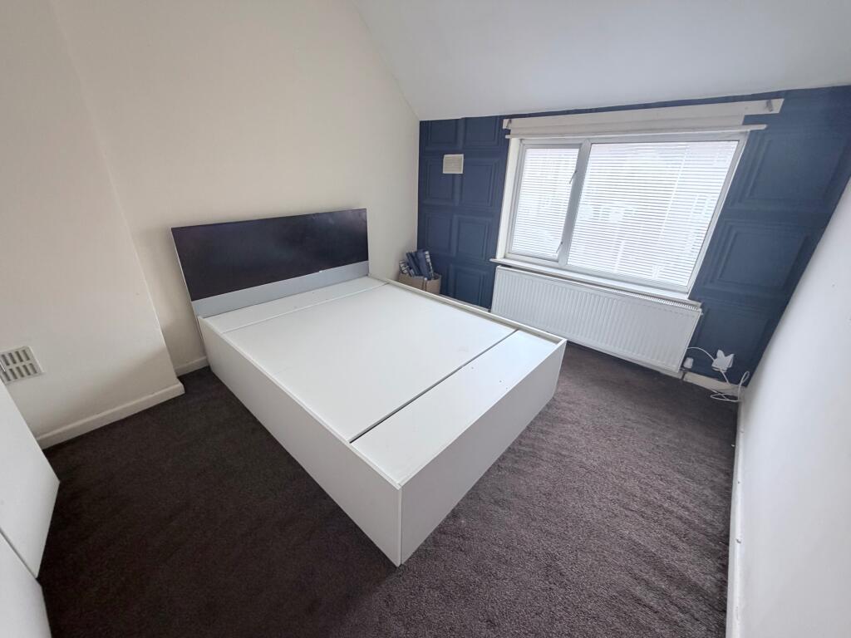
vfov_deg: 85.7
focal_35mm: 14
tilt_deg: -23.0
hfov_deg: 102.1
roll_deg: -1.4
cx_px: 426
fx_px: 344
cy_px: 319
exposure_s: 1/121
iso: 250
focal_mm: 2.22
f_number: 2.2
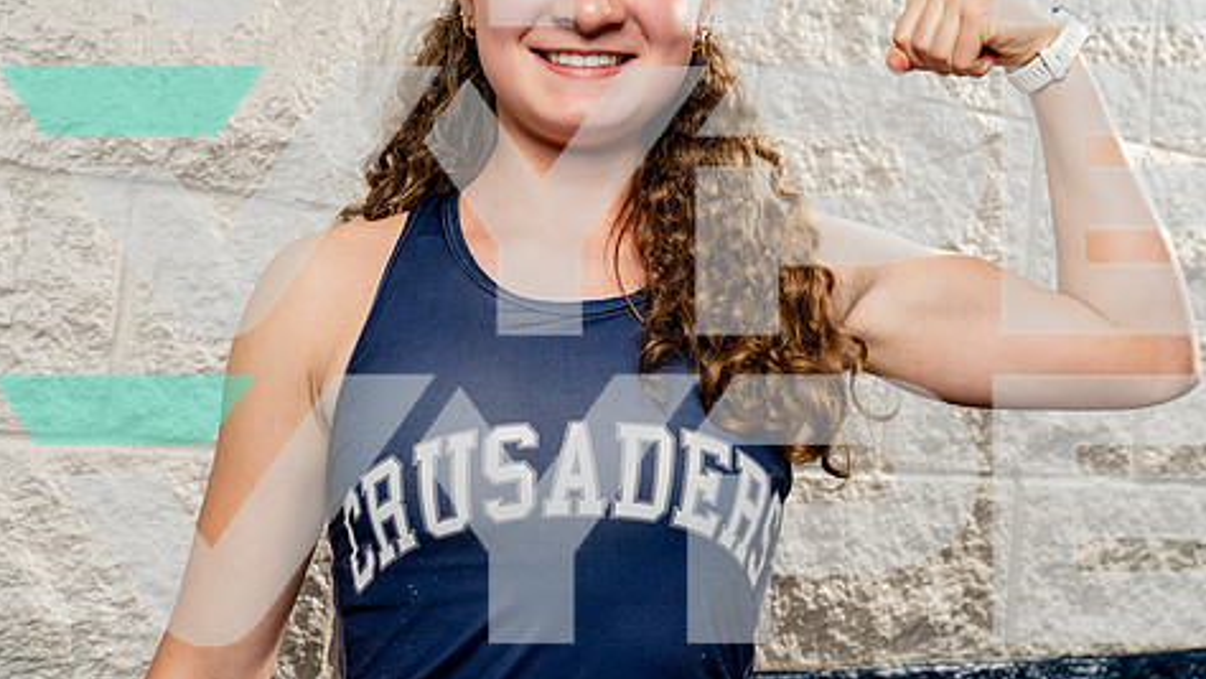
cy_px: 199
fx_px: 1599
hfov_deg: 41.3
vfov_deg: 23.8
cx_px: 639
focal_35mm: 50
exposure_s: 1/250
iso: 250
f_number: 5.6
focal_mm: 36
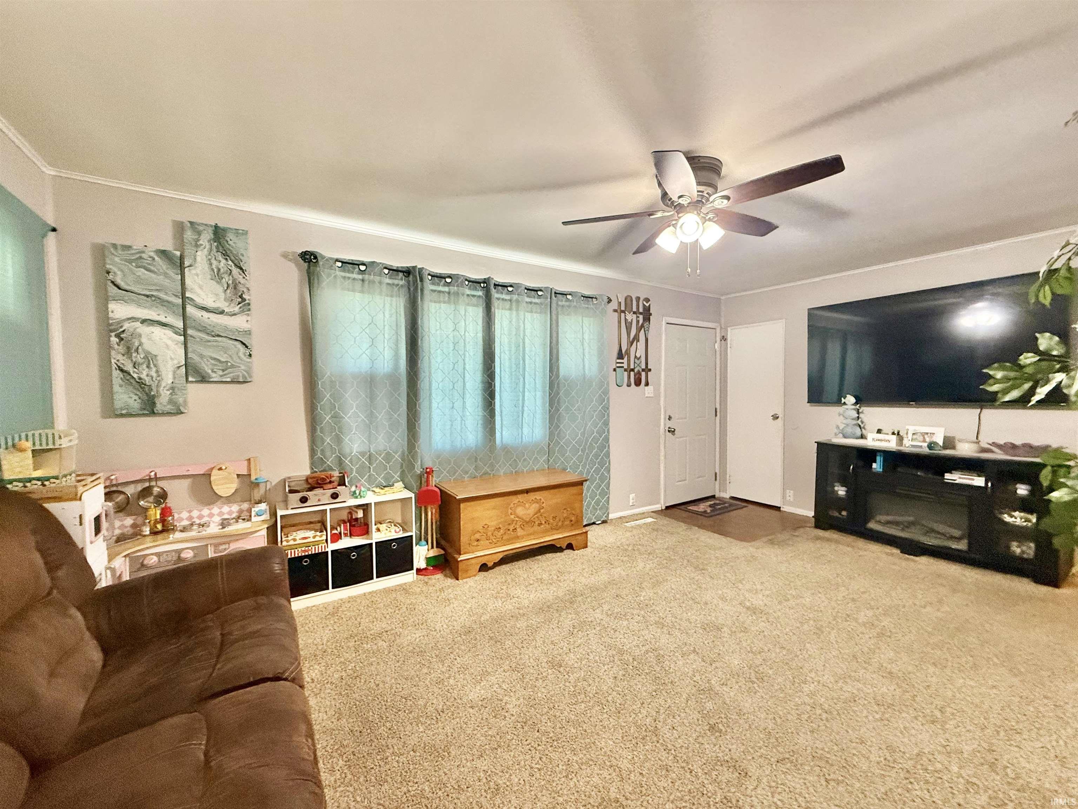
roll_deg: +1.3
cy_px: 404
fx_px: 436
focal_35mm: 14
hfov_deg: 102.1
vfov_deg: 85.7
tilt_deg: -1.4
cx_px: 539
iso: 400
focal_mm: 2.22
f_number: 2.2
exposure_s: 1/60
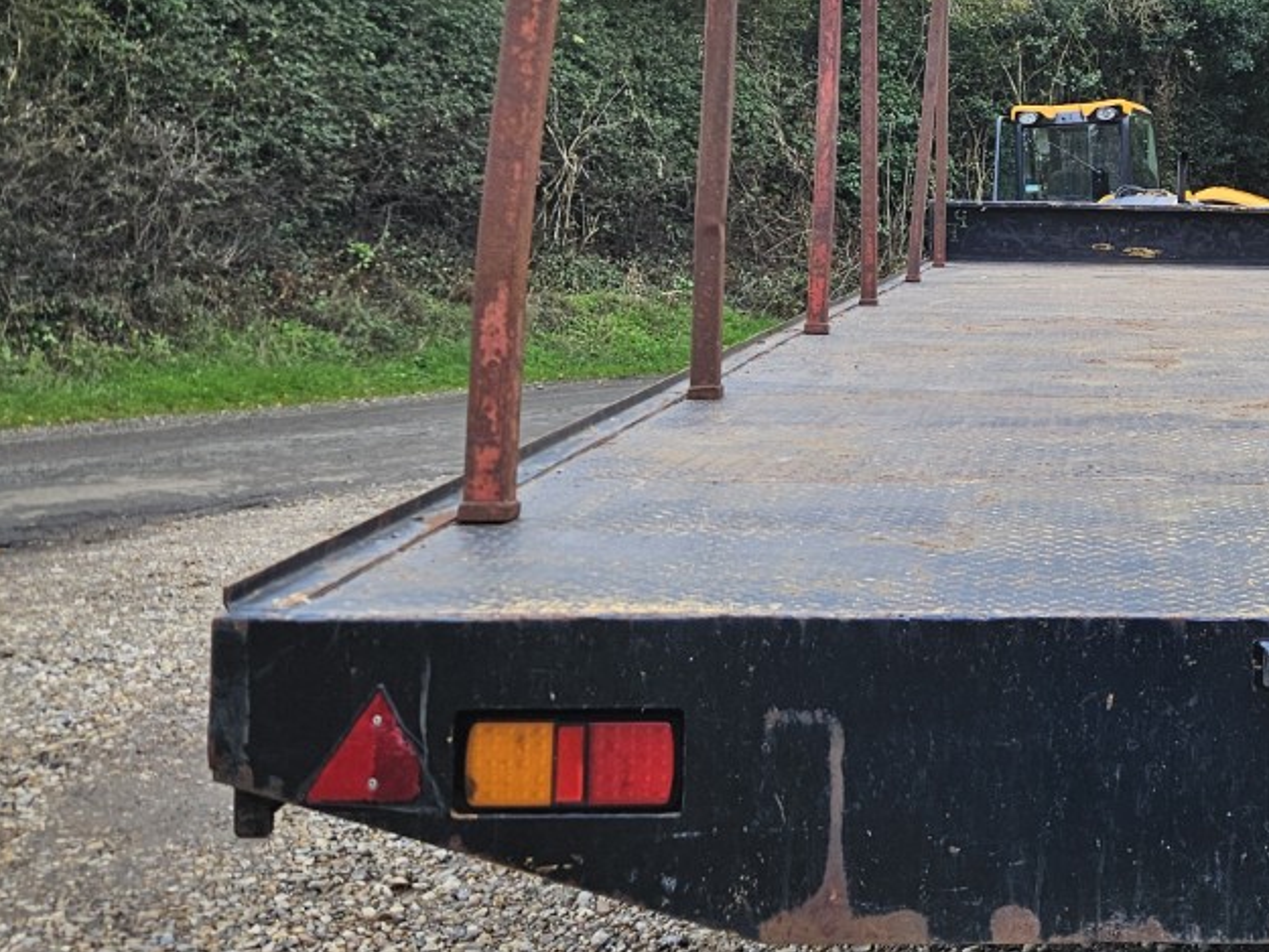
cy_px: 215
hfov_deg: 33.6
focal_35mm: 53
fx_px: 1943
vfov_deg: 27.1
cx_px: 1214
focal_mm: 5.4
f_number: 1.8
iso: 40
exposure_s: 1/180
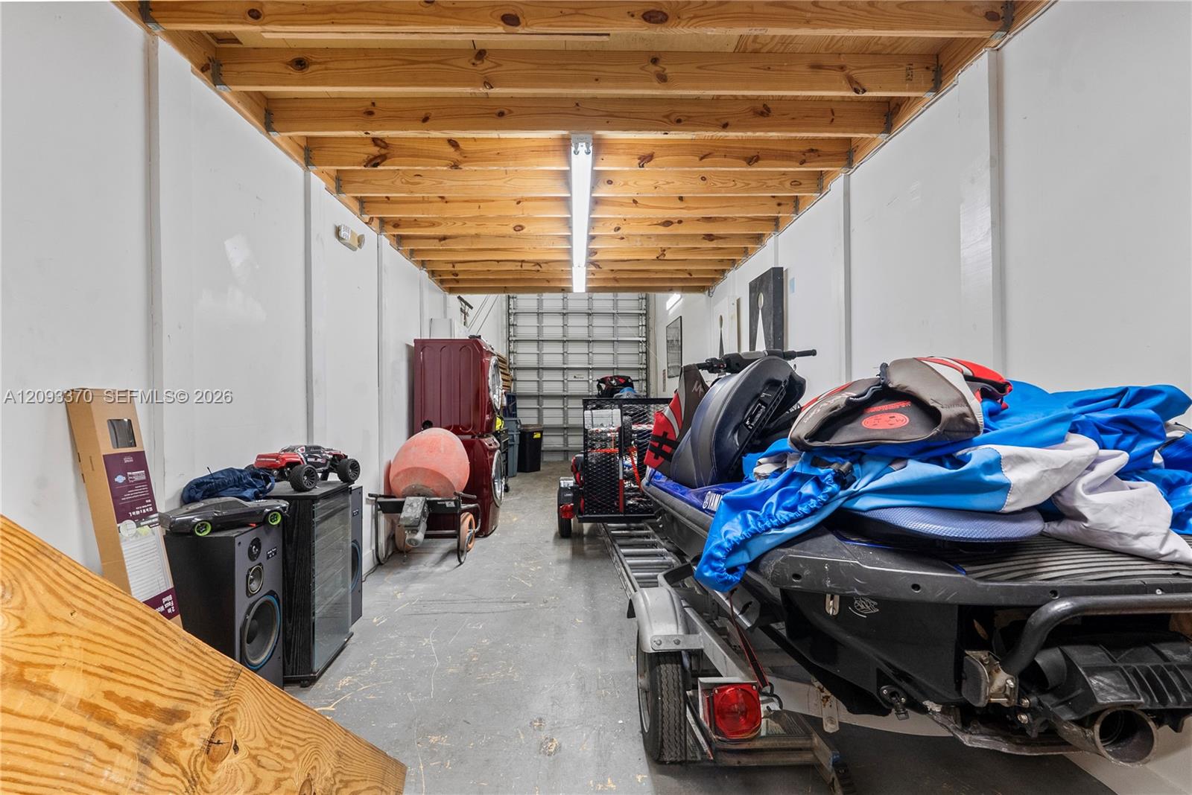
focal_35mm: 16
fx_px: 530
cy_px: 398
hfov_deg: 96.7
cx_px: 596
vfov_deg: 73.8
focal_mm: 16
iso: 640
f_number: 8
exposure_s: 1/1.25
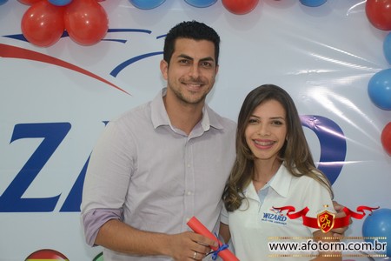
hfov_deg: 27.0
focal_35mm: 75
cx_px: 196
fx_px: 815
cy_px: 130
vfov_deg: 18.2
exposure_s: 1/80
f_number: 4.8
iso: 1600
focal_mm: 50
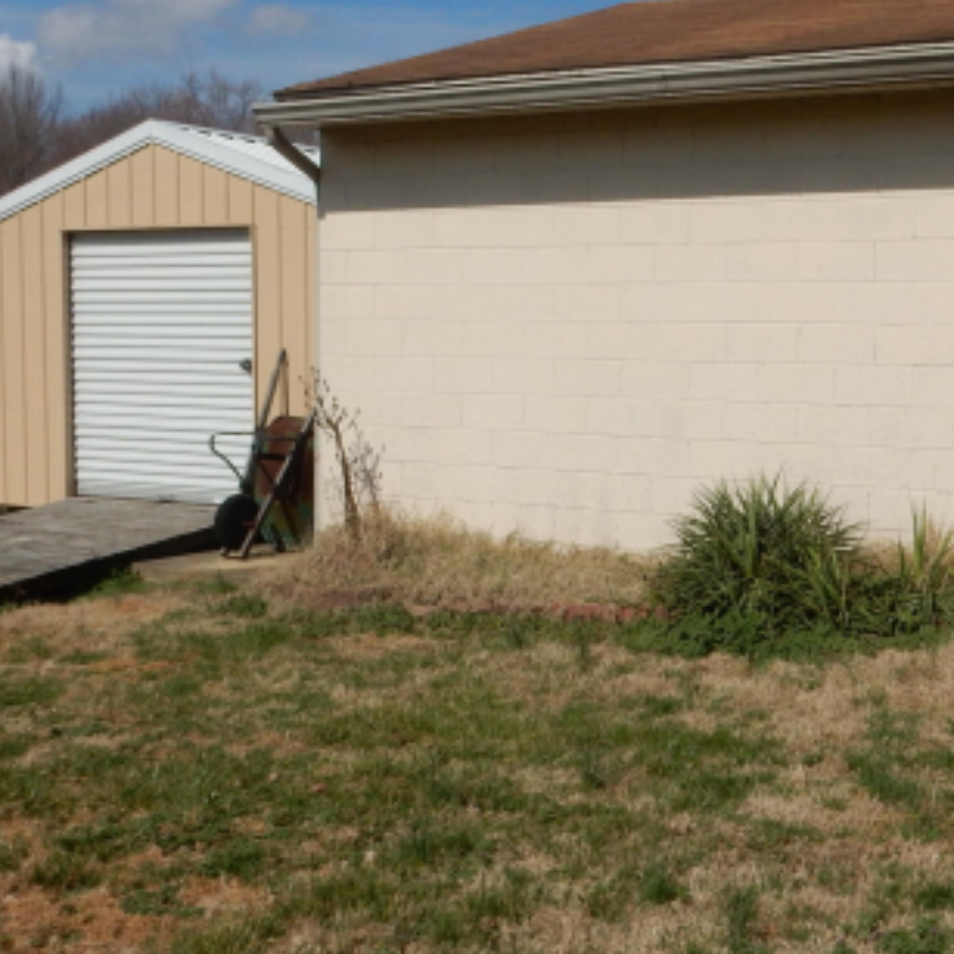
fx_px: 1497
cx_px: 726
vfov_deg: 35.4
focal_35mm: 48
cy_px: 466
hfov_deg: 34.5
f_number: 4.8
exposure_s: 1/2000
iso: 125
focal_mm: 4.5
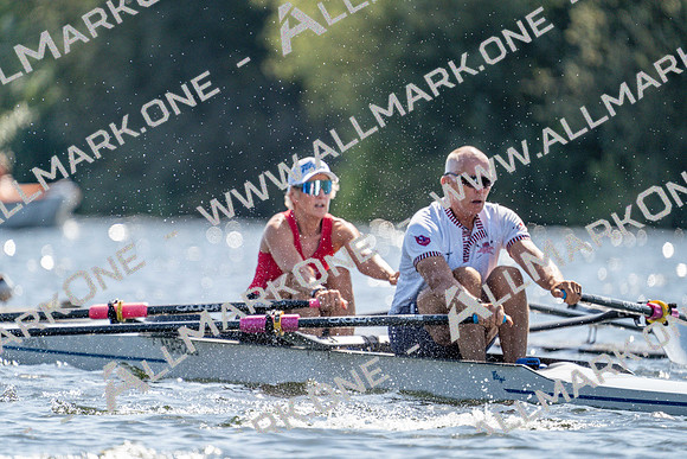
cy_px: 230
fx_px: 11452
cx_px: 344
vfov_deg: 2.3
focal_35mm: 600
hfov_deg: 3.4
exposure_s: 1/2000
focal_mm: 600
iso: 500
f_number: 6.3
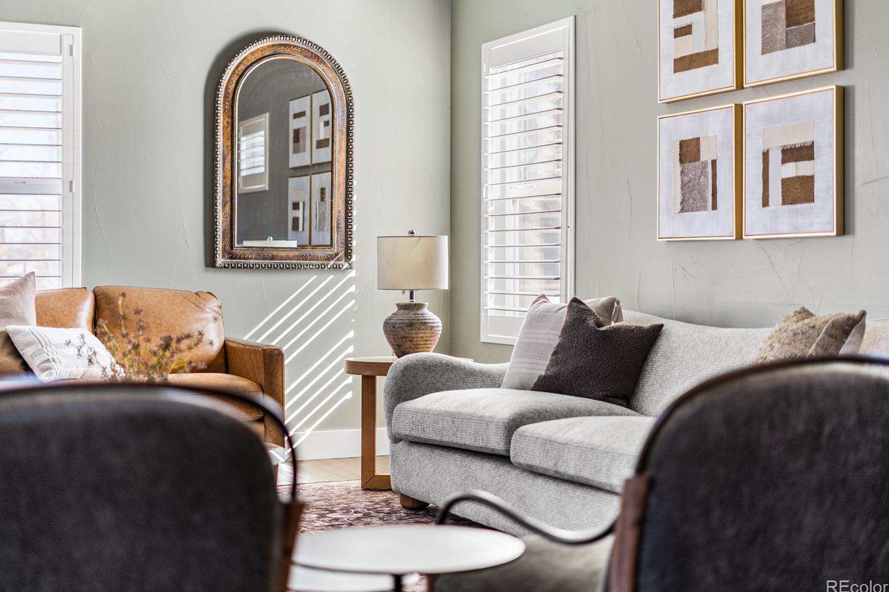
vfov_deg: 24.6
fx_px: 1358
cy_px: 274
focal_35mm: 55
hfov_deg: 36.3
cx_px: 436
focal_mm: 50
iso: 100
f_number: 1.8
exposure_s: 1/40
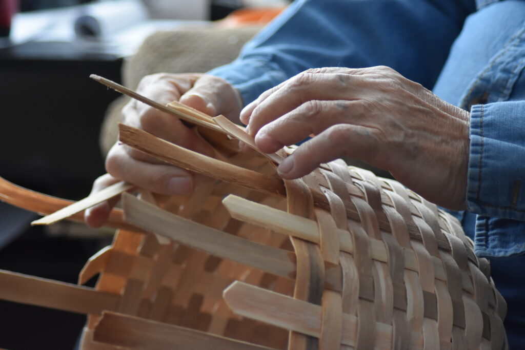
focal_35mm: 128
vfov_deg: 10.8
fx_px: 1860
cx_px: 262
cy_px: 175
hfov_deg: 16.1
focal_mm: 85
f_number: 4
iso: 2000
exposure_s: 1/250
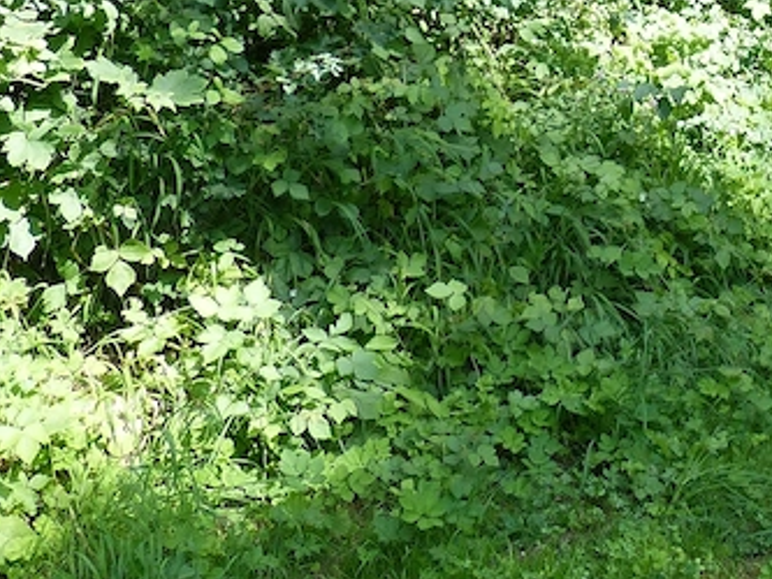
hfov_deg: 24.6
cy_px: -215
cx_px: 802
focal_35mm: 75
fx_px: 1673
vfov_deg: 18.1
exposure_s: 1/100
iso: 100
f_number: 2.8
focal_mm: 4.5
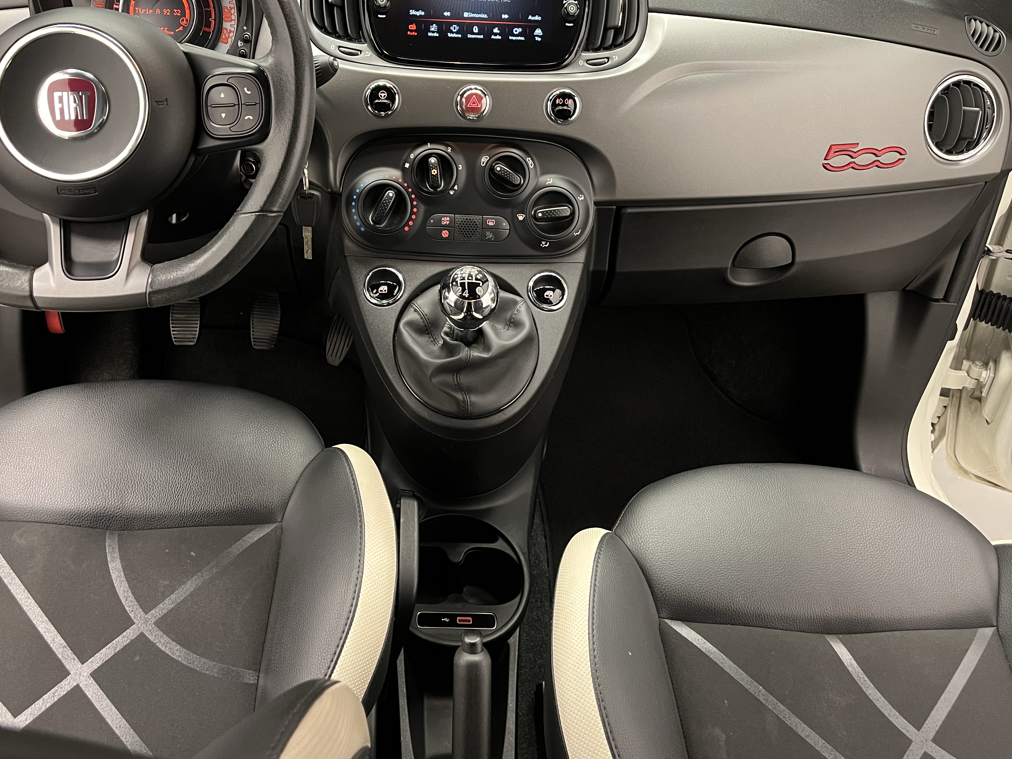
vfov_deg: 44.0
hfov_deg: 56.7
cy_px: 313
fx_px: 936
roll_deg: -3.3
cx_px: 456
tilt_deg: -34.0
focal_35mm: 32
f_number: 1.6
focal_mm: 5.1
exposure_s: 1/50
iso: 320
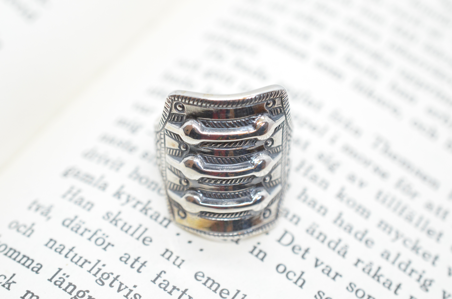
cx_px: 226
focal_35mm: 60
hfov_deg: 33.5
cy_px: 150
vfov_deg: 22.5
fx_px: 752
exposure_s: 1/800
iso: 4000
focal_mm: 40
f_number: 6.3
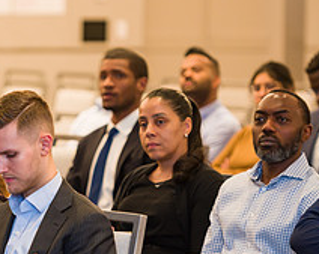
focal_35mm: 347
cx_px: 8
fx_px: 3272
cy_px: 209
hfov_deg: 5.6
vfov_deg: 4.4
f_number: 3.2
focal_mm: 135
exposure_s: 1/200
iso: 800
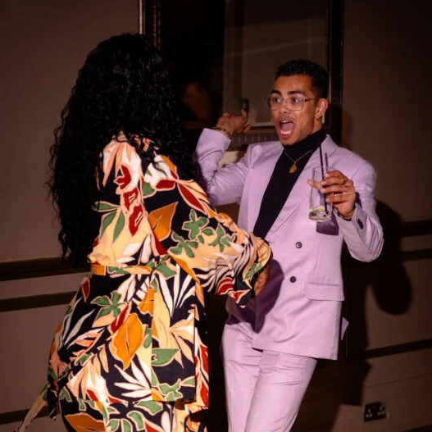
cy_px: 247
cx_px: 163
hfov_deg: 19.1
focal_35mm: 91
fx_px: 1285
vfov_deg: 19.1
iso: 800
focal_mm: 46
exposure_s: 1/200
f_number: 2.8
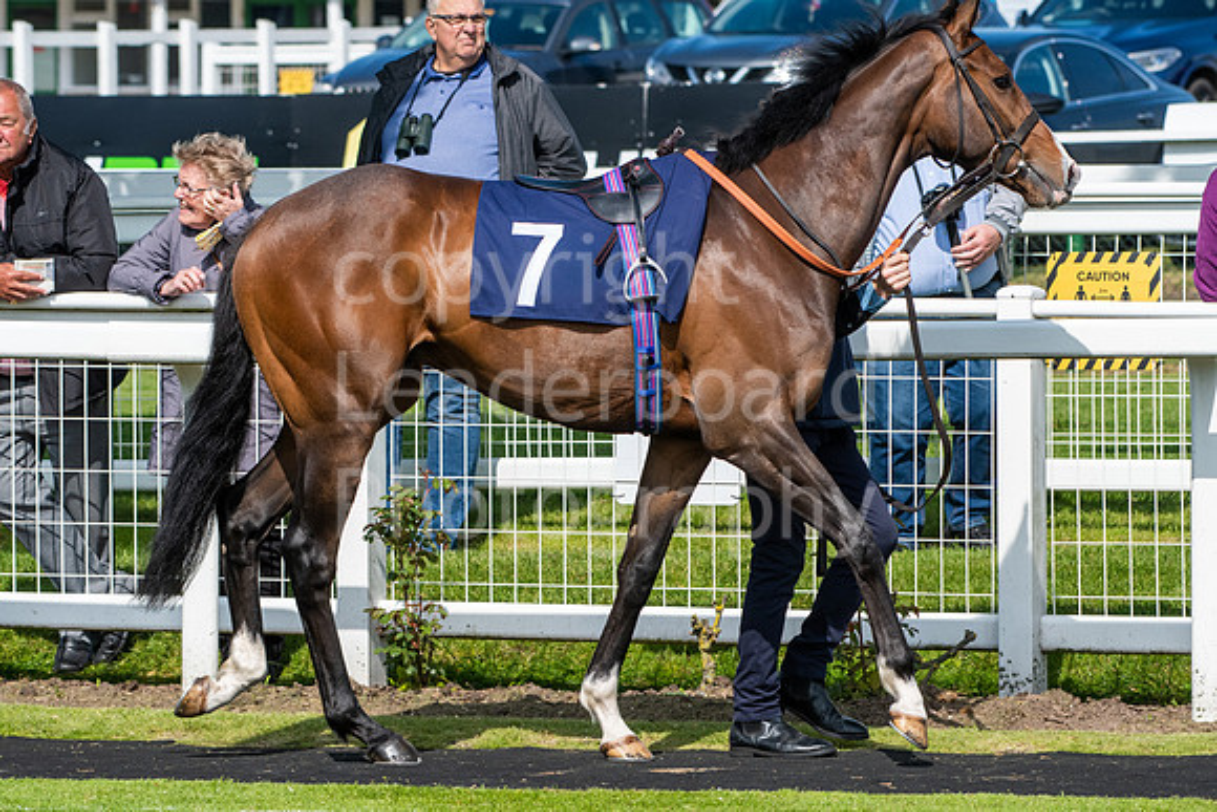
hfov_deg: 6.9
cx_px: 608
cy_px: 406
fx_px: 10144
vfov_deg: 4.6
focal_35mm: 300
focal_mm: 200
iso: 500
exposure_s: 1/1600
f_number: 7.1
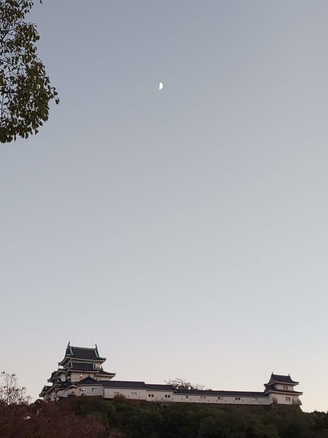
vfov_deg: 81.7
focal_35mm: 20
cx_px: 164
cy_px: 219
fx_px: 253
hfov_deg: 66.0
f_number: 1.94
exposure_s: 1/33
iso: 50
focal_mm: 3.45
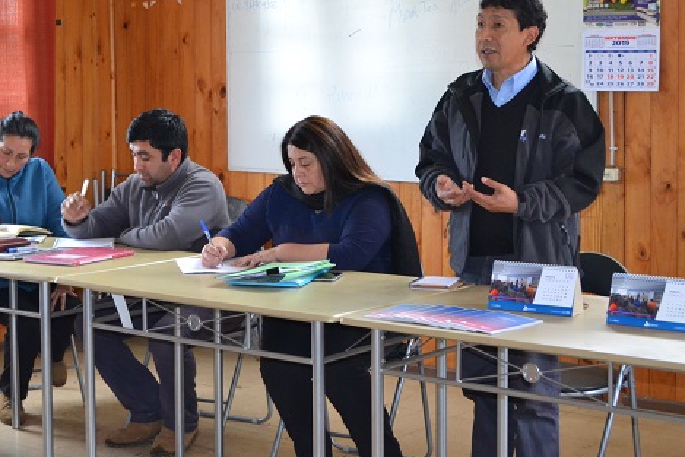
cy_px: 144
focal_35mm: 73
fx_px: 1384
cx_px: 289
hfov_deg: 27.8
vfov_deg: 18.7
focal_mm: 35
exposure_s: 1/60
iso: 2200
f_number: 5
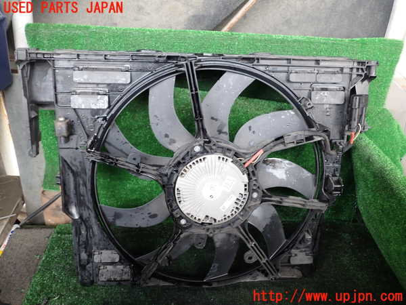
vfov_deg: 46.8
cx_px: 203
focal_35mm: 30
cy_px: 152
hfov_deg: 60.0
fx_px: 352
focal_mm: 5.4
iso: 200
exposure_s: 1/40
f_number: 2.3
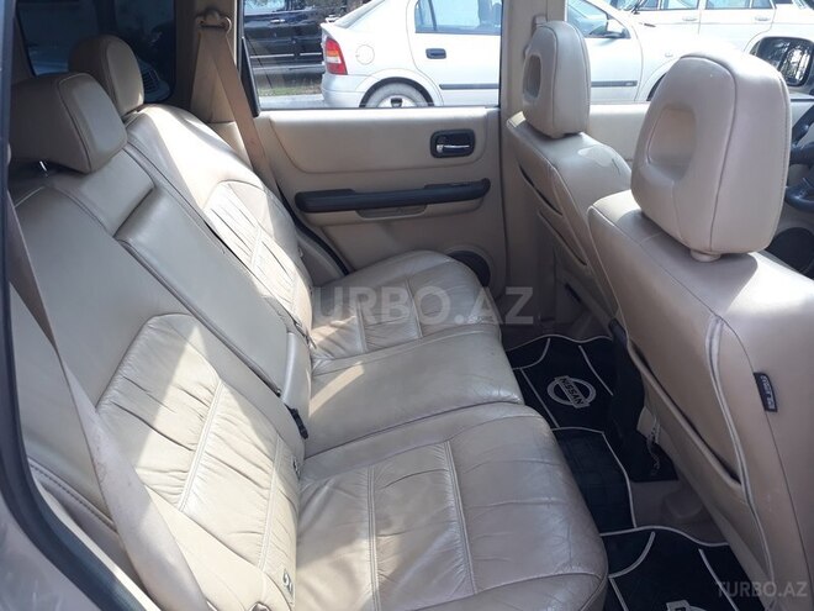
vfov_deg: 51.4
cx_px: 407
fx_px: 635
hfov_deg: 65.3
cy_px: 306
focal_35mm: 27
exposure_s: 1/130
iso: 40
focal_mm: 3.6
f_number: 1.9
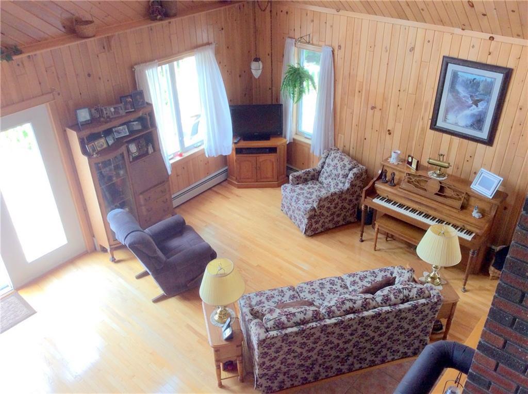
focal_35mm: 32
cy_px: 197
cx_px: 264
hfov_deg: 56.9
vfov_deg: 44.0
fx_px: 487
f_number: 2.4
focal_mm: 3.3
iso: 40
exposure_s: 1/60
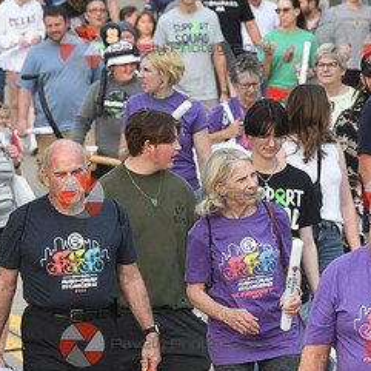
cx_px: 331
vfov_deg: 3.1
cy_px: 293
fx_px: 6888
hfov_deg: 3.1
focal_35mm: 568
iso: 1250
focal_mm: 185
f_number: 9
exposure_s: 1/250
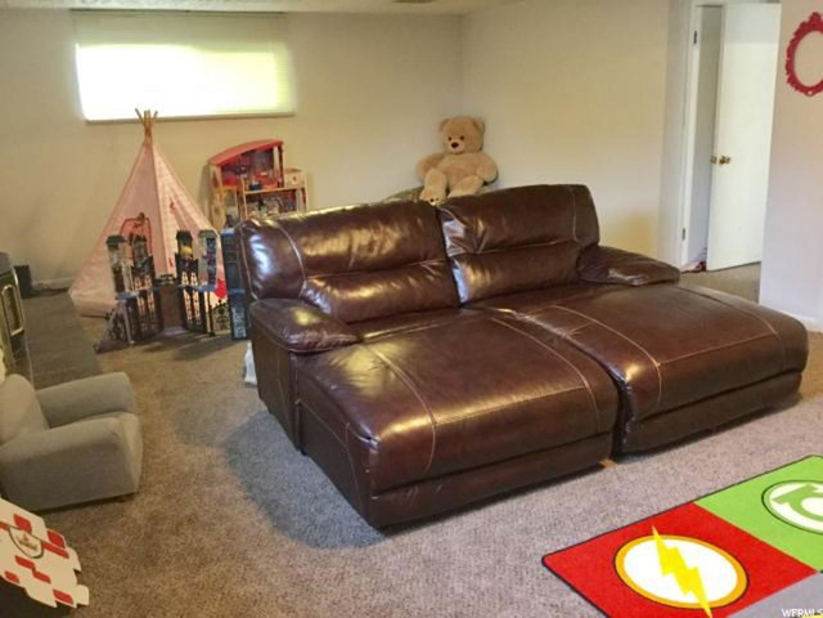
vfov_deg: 45.4
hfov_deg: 58.4
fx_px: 737
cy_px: 309
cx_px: 412
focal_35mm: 31
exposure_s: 1/15
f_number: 2.4
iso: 400
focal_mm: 3.3
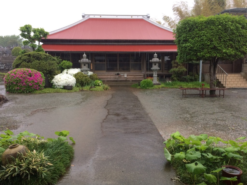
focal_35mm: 29
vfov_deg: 48.2
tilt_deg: -8.9
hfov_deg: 61.7
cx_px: 124
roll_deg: +0.3
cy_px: 92
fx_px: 207
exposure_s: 1/30
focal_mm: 4.15
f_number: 2.2
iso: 64
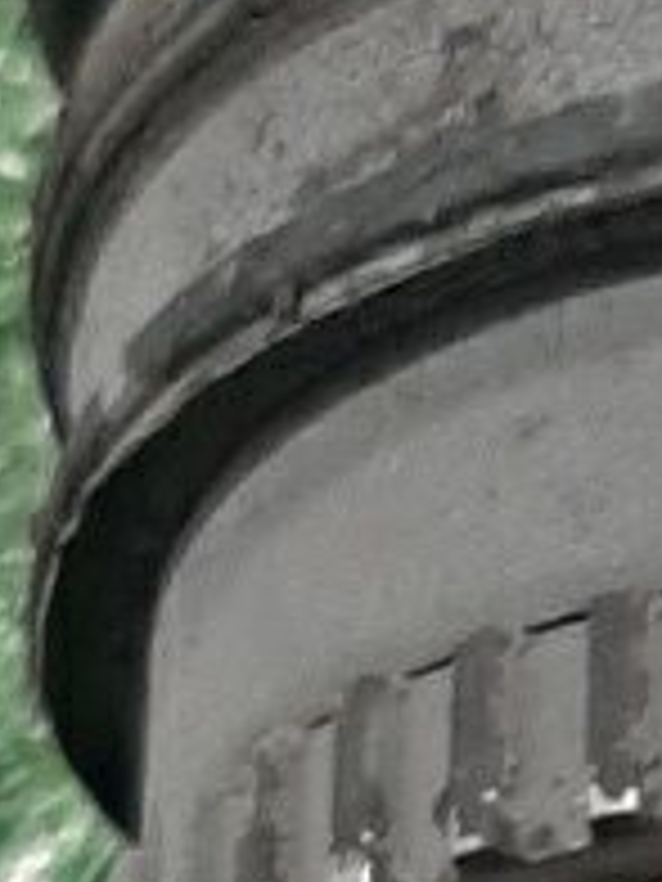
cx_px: 1135
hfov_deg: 7.6
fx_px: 4870
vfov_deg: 10.1
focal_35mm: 191
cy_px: 1233
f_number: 1.7
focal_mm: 3.93
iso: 197
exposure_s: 1/33
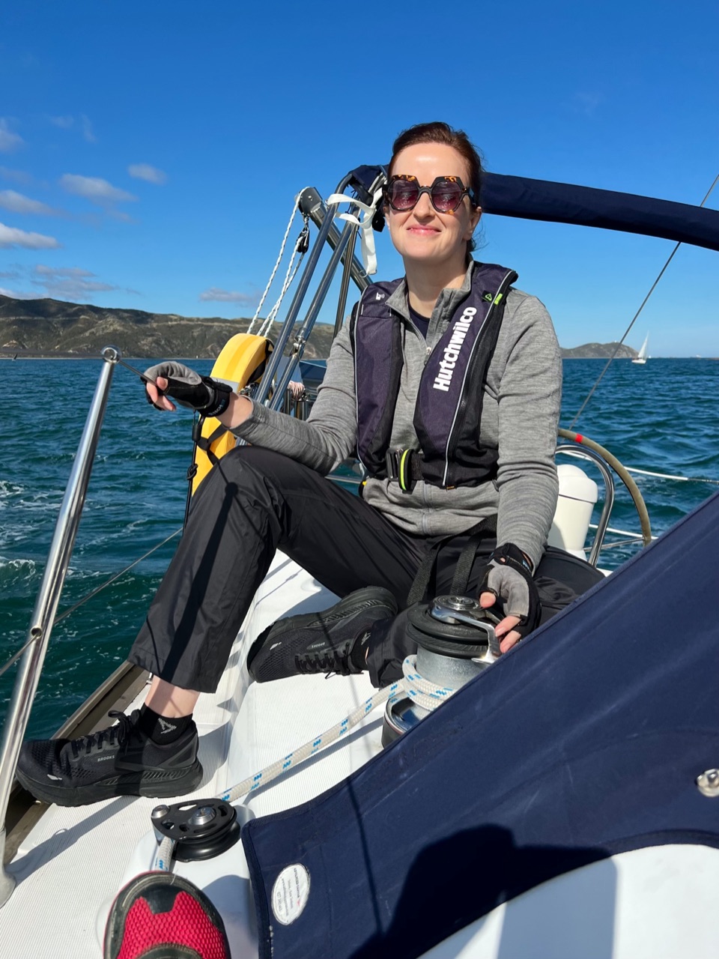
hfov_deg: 53.1
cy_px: 480
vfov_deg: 67.3
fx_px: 720
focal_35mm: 26
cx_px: 360
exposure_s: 1/5882
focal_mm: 5.7
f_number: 1.5
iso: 50
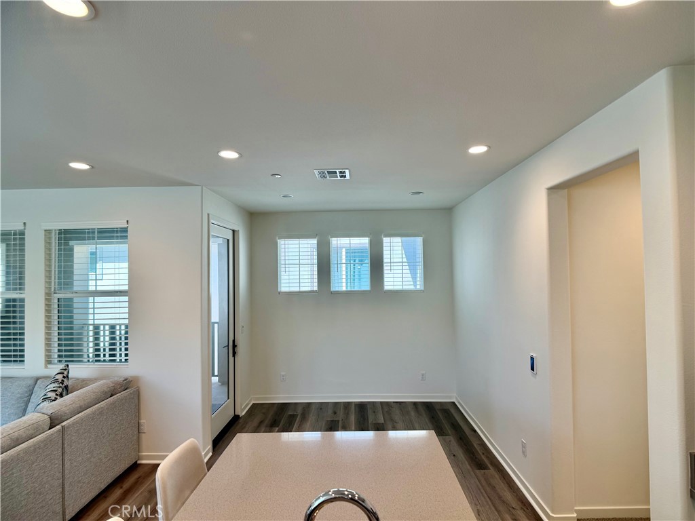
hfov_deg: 71.6
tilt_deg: +1.2
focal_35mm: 24
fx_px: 482
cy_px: 260
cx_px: 348
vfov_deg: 56.8
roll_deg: +1.0
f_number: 1.78
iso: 80
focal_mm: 6.76
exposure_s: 1/178
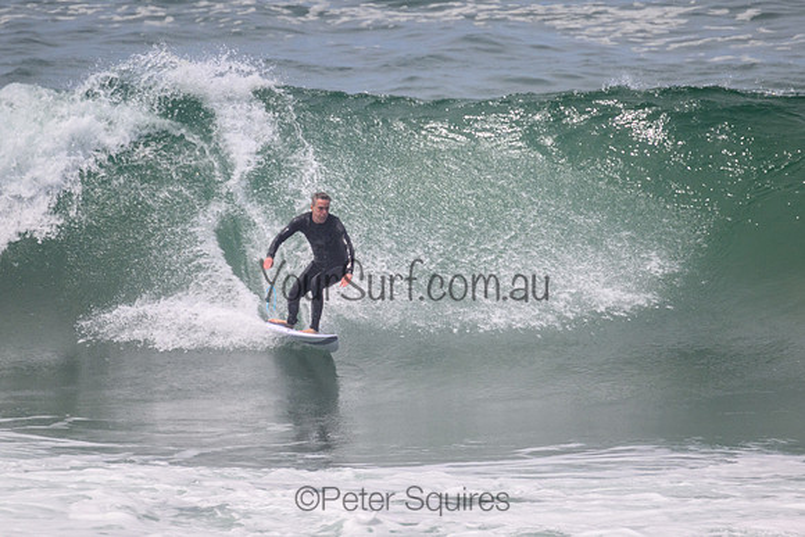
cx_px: 406
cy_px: 235
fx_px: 22029
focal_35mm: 985
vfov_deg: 1.4
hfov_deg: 2.1
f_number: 11
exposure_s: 1/2000
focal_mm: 800
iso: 800
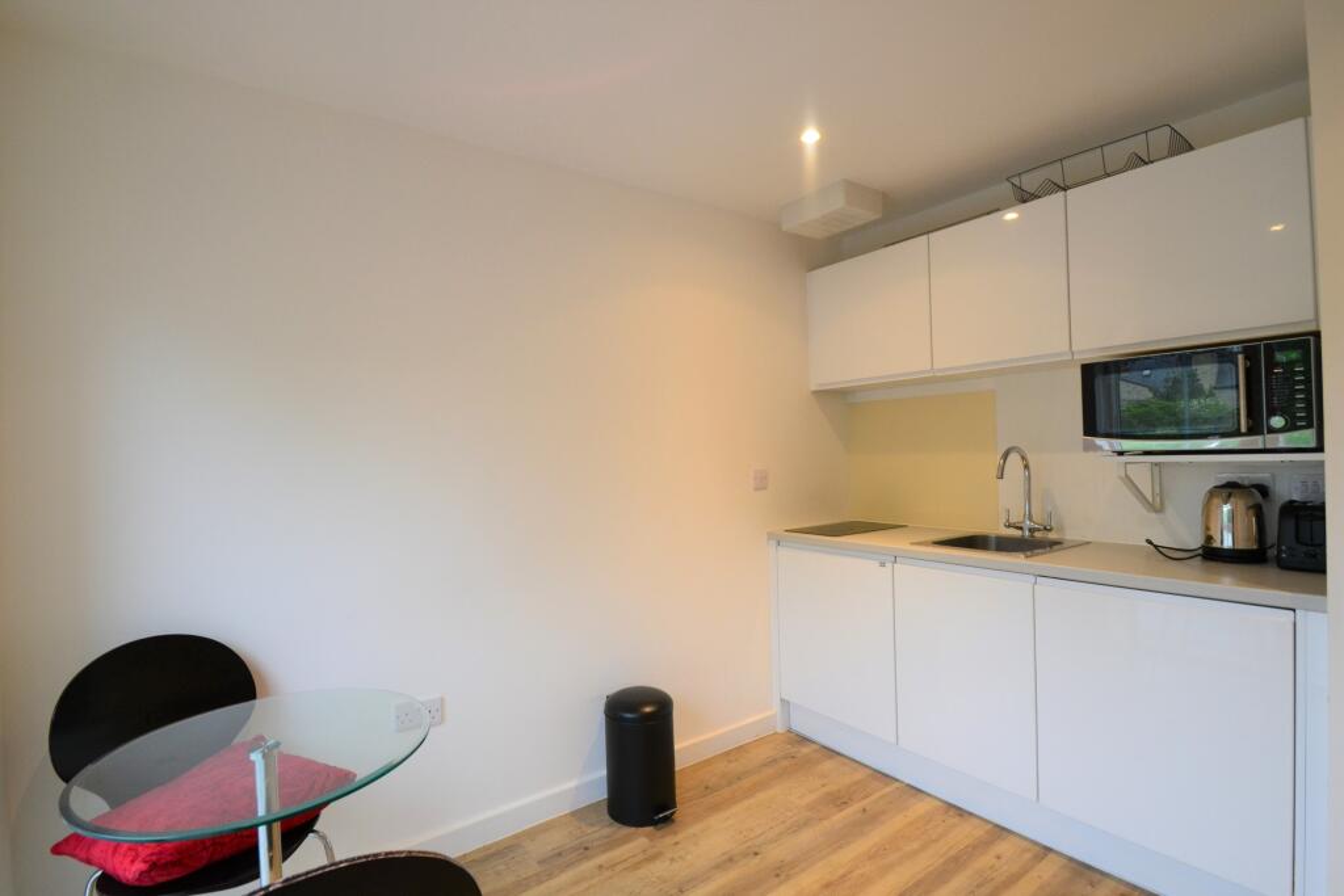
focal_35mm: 16
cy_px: 448
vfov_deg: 72.1
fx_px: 616
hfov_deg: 95.0
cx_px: 672
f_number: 7.1
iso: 800
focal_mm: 11
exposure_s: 1/60
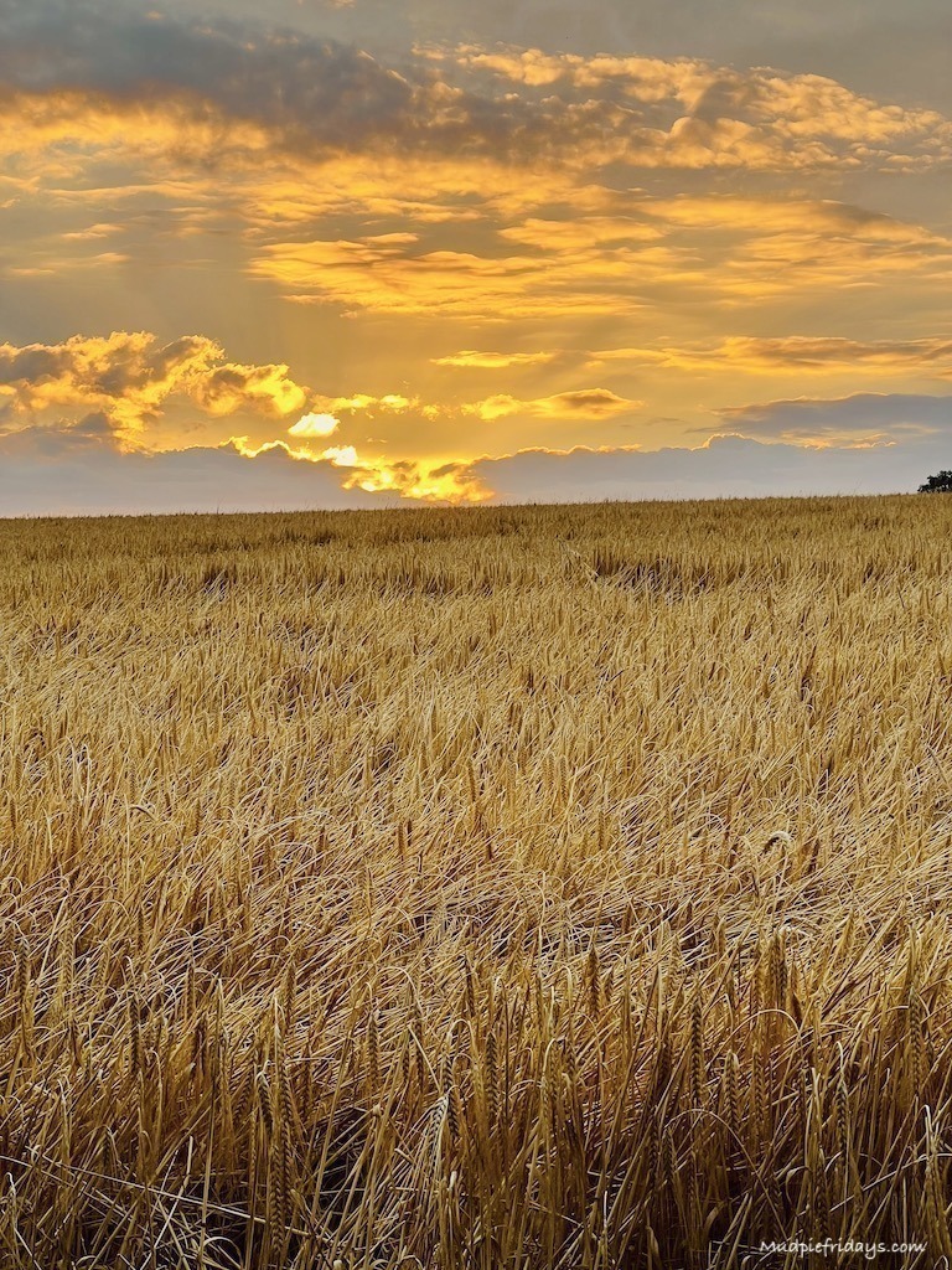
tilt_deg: +1.1
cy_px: 635
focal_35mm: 77
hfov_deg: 19.1
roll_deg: -0.3
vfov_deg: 25.3
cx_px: 476
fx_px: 2824
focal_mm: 9
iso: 32
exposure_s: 1/117
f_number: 2.8
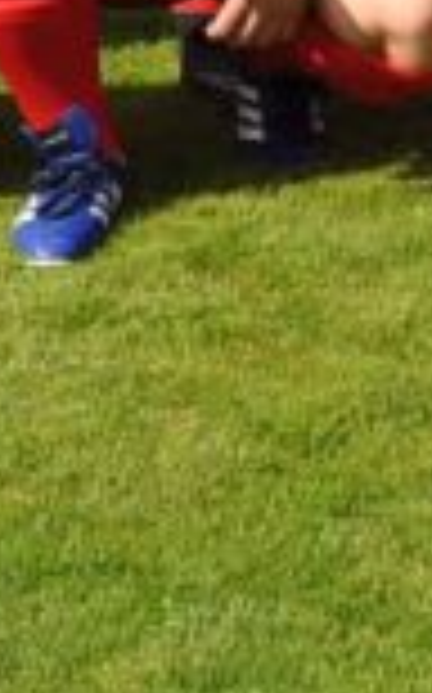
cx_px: 576
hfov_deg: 5.8
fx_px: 4227
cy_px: -774
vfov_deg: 8.8
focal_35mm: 224
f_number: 10
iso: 200
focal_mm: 22
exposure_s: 1/400
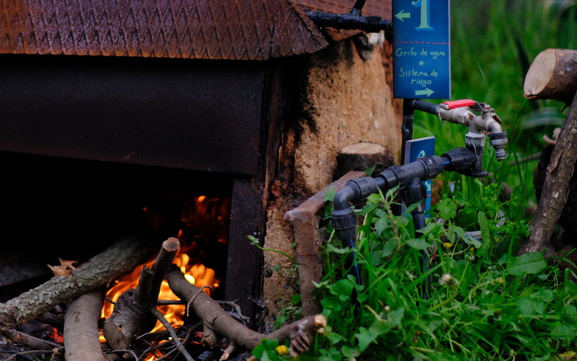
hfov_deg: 15.2
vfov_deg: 9.6
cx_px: 148
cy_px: 111
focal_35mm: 137
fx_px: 2155
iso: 320
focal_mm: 56
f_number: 1.2
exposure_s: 1/1100
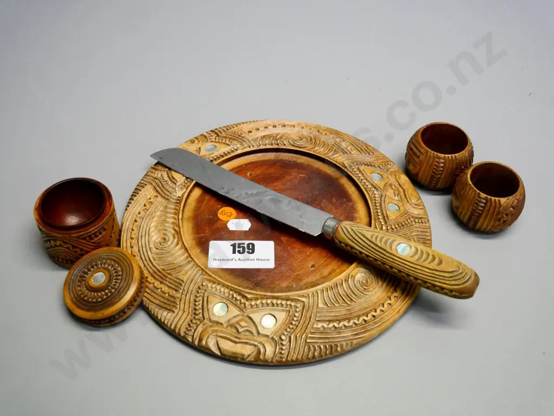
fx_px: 640
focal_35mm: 40
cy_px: 208
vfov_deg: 36.0
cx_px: 277
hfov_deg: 46.8
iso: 3200
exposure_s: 1/200
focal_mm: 20
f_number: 4.5
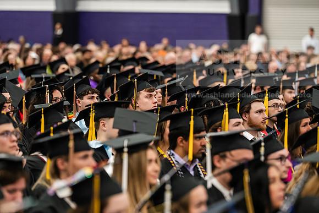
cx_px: 160
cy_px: 106
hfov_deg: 10.3
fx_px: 1773
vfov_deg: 6.9
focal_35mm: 200
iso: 4000
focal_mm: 200
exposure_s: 1/200
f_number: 4
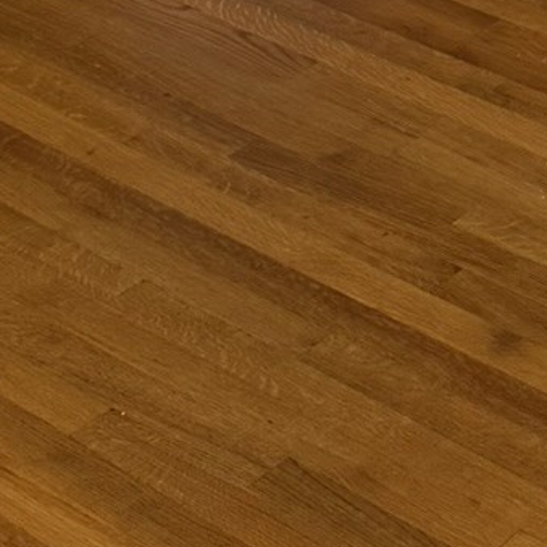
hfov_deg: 13.5
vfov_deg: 11.5
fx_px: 2288
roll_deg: +2.3
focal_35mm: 128
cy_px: -708
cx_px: 478
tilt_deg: -9.4
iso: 320
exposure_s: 1/60
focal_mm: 6.76
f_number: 1.78
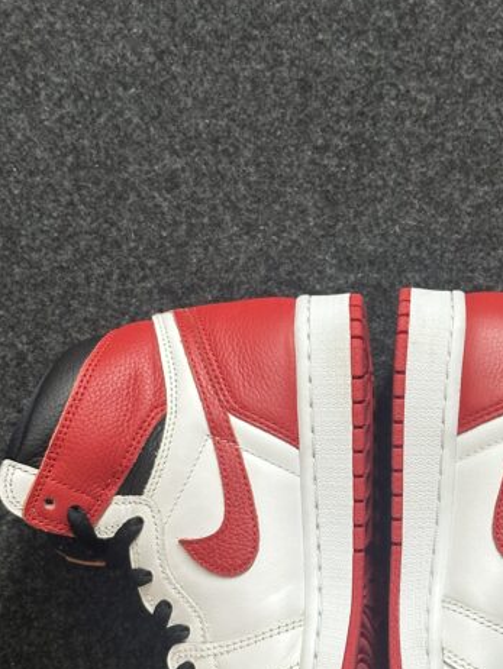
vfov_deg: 23.1
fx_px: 1607
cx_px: 387
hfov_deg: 17.7
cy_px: 560
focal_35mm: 83
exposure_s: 1/50
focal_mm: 6.86
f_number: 1.78
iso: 200
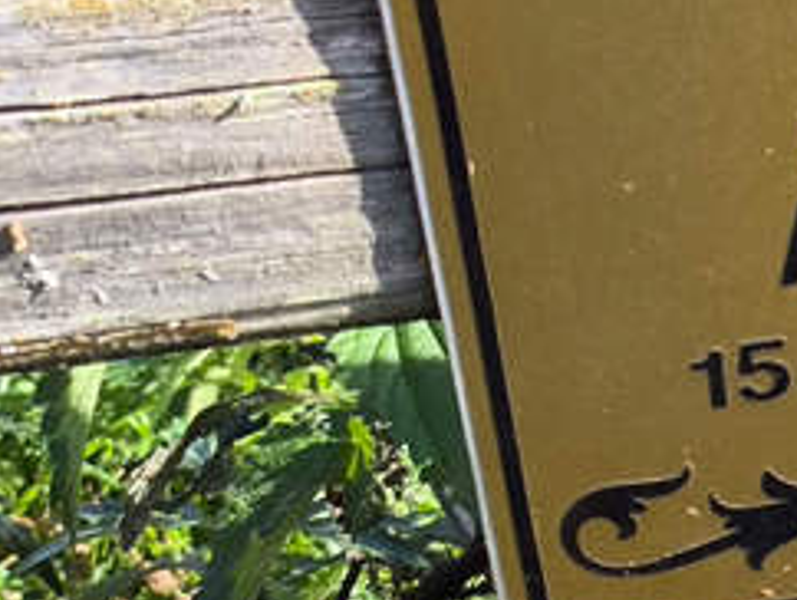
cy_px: 162
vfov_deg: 9.0
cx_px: 1207
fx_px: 3803
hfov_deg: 11.5
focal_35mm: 165
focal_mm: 4.71
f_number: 1.7
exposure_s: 1/523
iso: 50
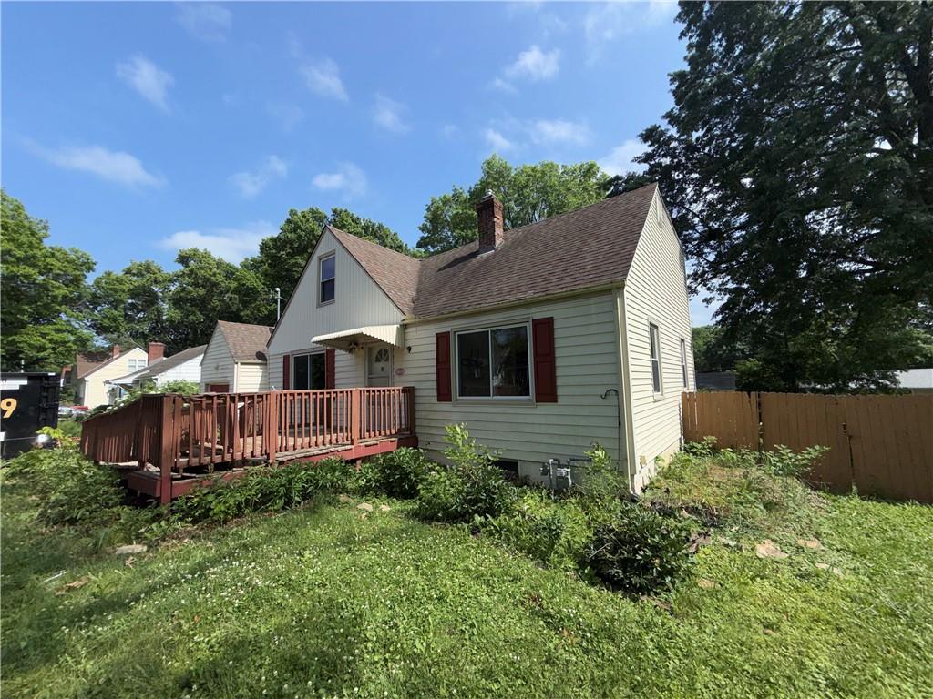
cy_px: 350
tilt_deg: +5.6
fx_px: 377
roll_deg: +1.7
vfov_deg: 85.7
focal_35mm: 14
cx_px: 466
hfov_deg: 102.1
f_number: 2.2
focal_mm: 2.22
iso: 16
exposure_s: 1/1464
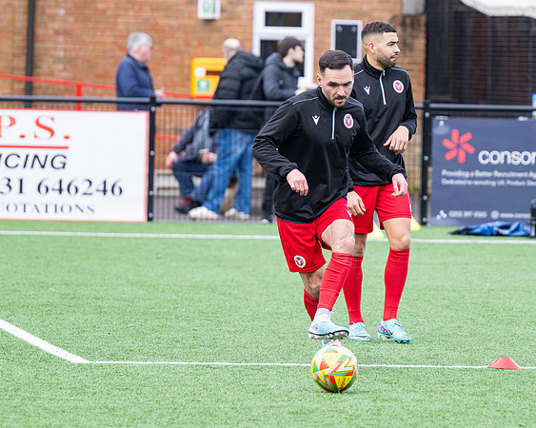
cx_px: 335
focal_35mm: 314
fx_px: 4982
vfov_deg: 4.9
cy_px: 211
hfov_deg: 6.2
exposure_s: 1/1250
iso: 800
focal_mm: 200
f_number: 4
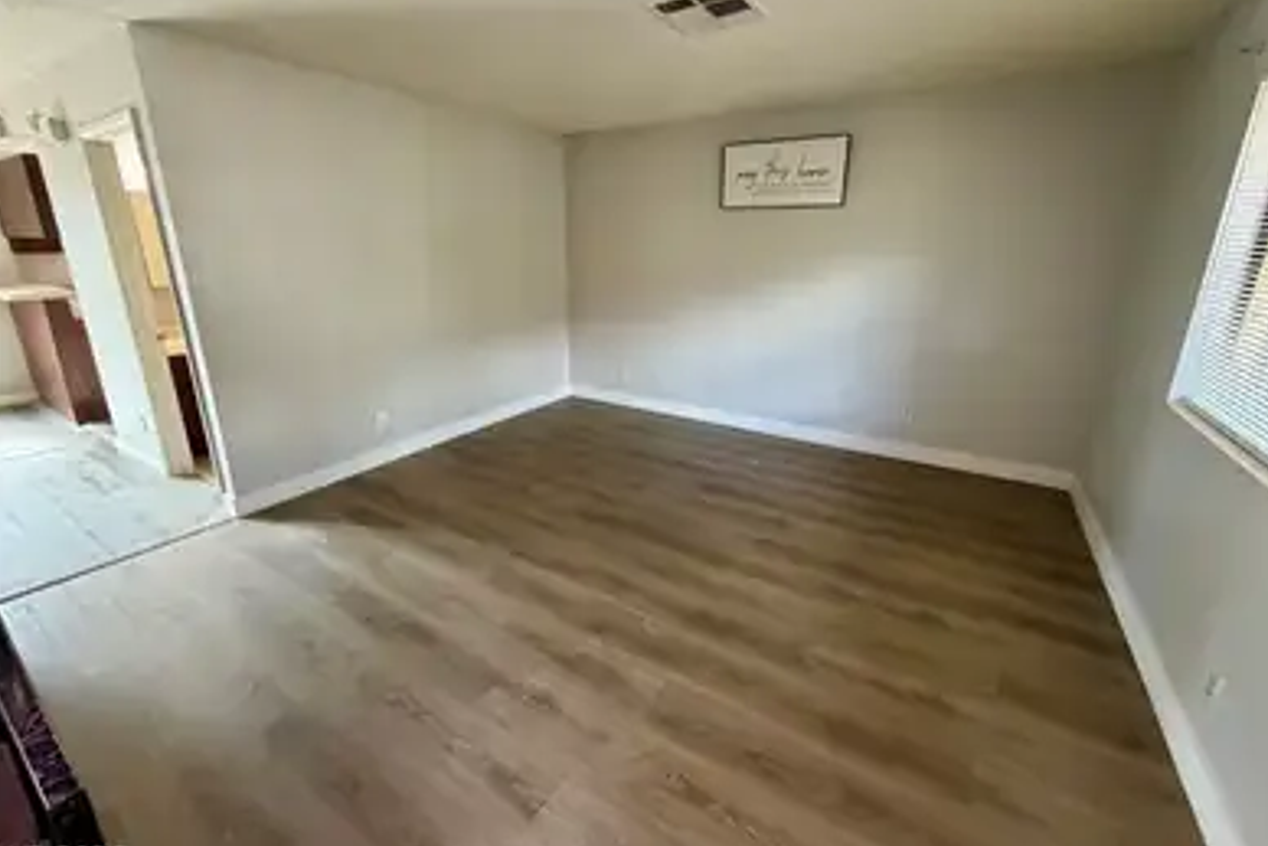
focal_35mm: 15
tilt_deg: -15.7
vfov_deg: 77.2
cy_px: 389
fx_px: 529
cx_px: 641
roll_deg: -0.7
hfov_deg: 100.4
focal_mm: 2.22
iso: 320
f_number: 2.2
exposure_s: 1/60
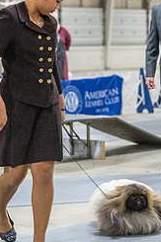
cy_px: 93
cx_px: 99
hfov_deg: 10.1
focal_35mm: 136
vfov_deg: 15.1
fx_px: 914
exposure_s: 1/400
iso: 6400
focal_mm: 74
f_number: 3.2
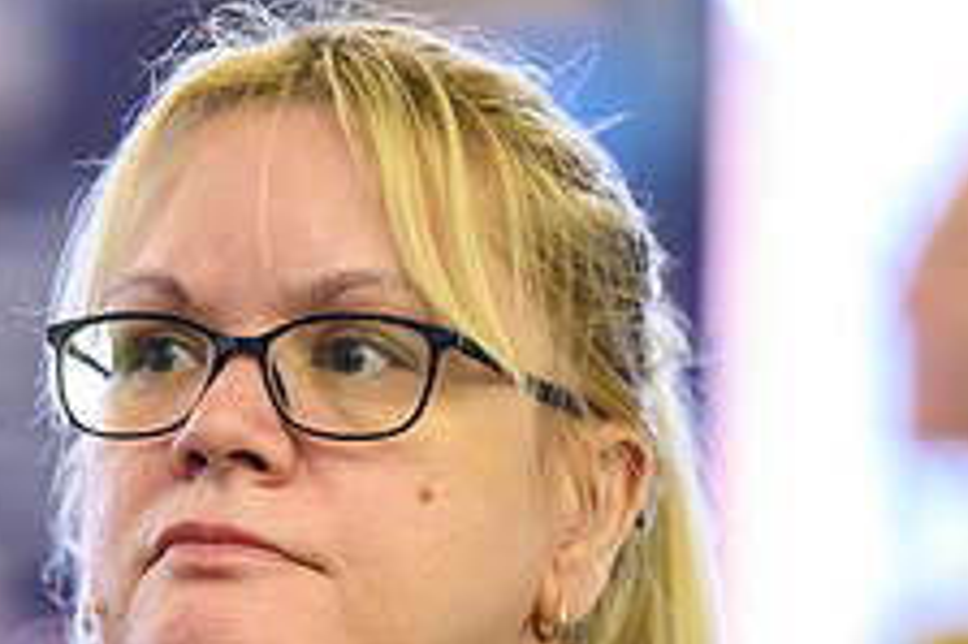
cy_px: 549
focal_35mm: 522
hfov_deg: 4.0
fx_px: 14025
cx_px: 182
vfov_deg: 2.6
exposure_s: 1/200
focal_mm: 200
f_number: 2.8
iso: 12800
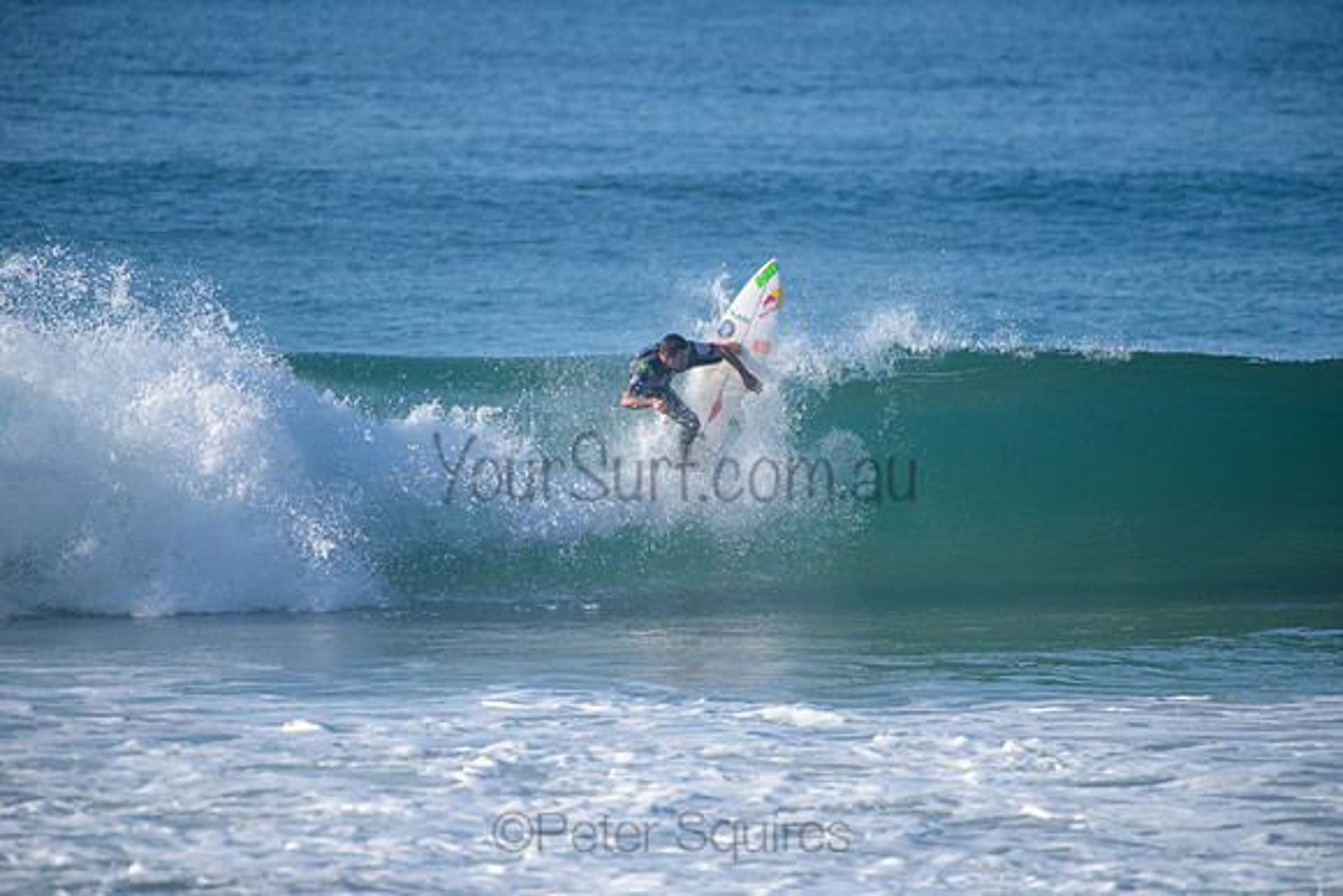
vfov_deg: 2.8
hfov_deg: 4.1
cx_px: 672
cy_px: 448
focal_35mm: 500
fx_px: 18656
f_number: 5.6
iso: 280
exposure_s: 1/2000
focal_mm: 500
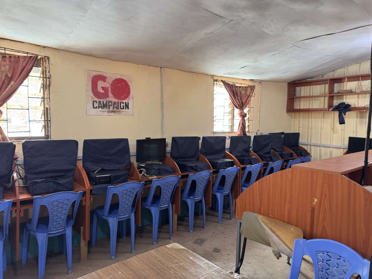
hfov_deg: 71.6
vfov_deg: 56.8
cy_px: 140
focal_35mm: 24
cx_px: 186
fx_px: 258
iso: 200
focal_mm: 6.76
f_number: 1.78
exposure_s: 1/95
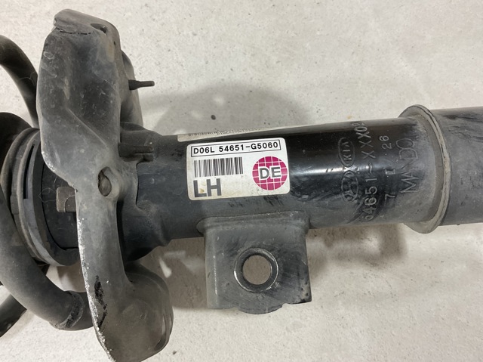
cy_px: 181
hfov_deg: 61.7
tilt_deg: -76.9
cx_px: 242
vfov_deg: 48.2
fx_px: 404
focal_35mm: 29
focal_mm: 3
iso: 50
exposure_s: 1/50
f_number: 1.8
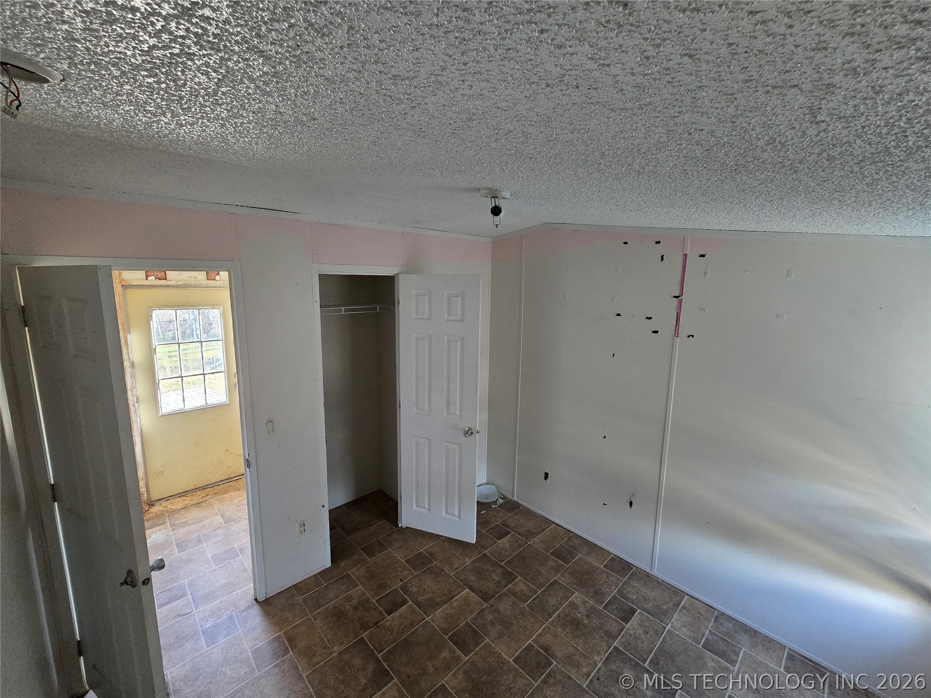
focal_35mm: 13
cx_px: 466
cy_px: 349
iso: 400
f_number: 2.2
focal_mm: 2.2
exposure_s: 1/60
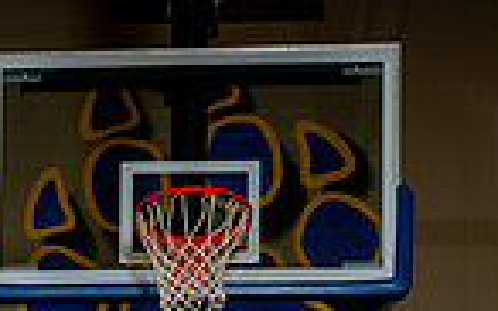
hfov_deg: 22.4
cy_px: 766
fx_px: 1234
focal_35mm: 91
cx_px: 75
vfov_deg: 11.6
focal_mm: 29
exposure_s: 1/250
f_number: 4
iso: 160
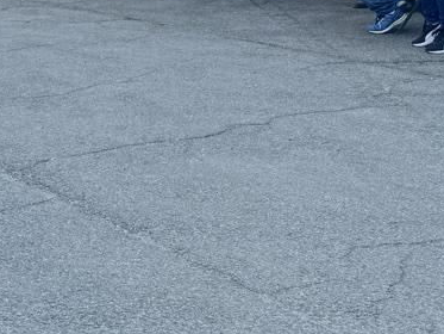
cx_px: -45
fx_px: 1322
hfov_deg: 18.4
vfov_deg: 13.1
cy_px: -256
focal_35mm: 103
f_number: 1.78
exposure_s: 1/2252
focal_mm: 6.76
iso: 80
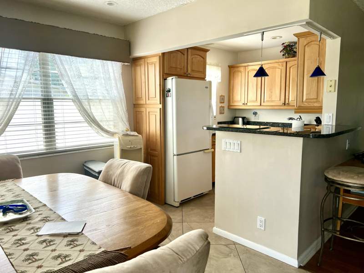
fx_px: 273
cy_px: 136
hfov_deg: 67.3
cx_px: 182
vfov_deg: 53.1
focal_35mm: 26
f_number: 1.5
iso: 50
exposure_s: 1/504
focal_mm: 5.7
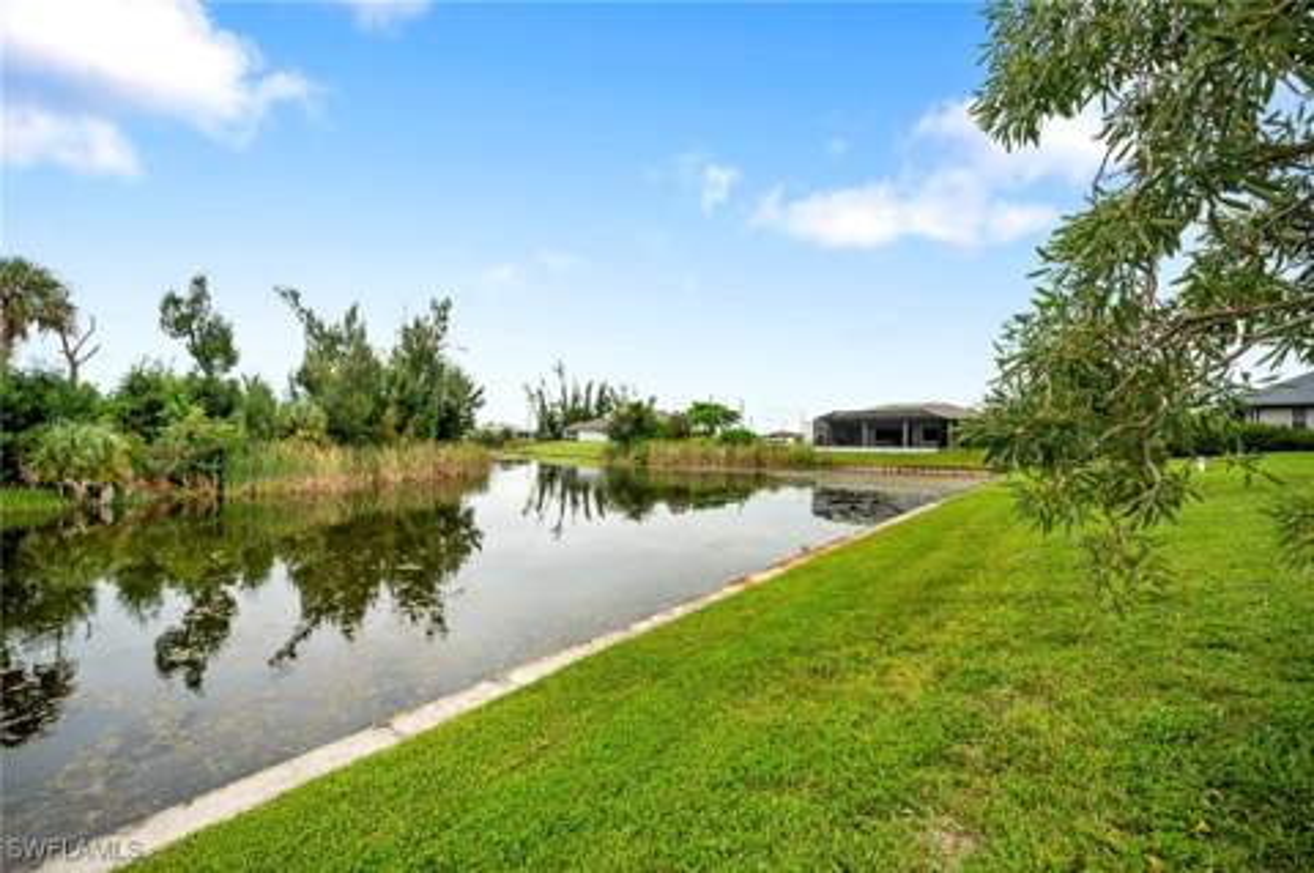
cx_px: 657
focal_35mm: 14
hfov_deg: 104.3
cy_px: 436
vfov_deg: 81.1
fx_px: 510
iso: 100
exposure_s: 1/800
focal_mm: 14
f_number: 4
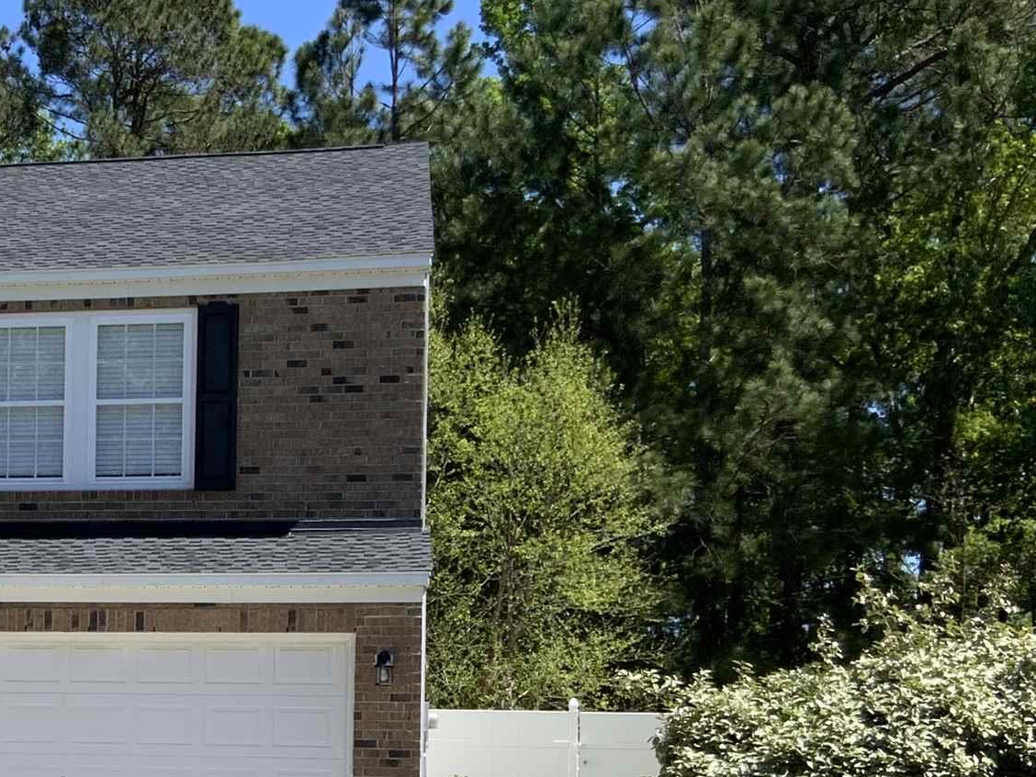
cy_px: 721
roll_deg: -1.2
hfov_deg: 22.9
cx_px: -168
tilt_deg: +0.1
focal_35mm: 79
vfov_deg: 18.3
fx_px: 2364
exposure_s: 1/1490
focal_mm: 3
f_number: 1.8
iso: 16
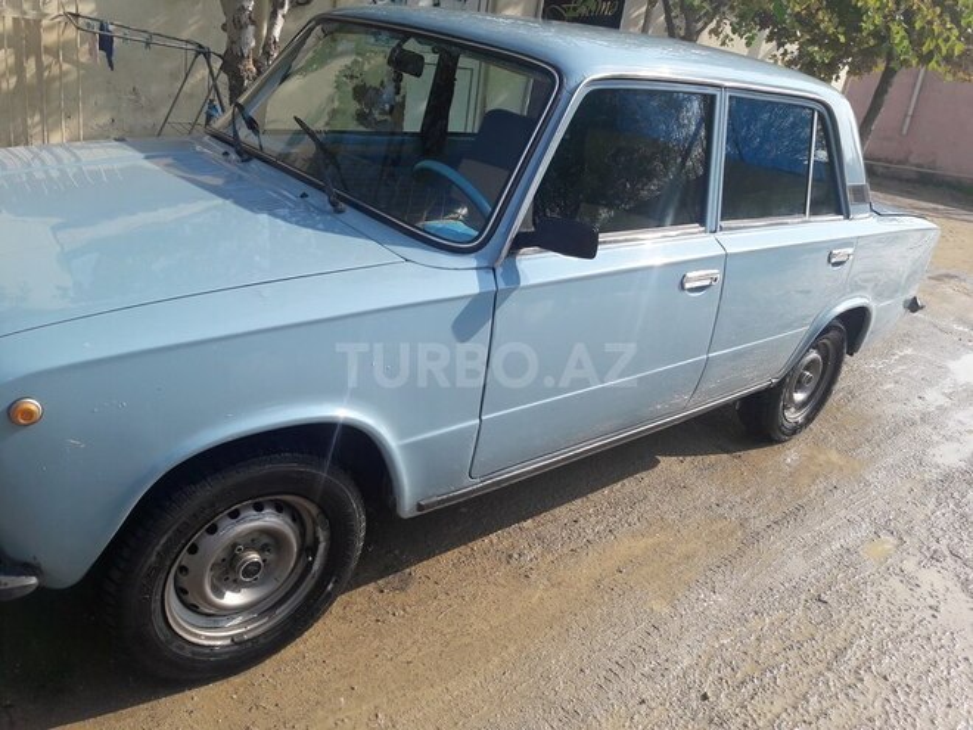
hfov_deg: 63.4
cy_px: 365
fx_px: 787
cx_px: 486
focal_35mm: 28
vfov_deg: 49.7
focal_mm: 3.7
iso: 40
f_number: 1.9
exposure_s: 1/1076
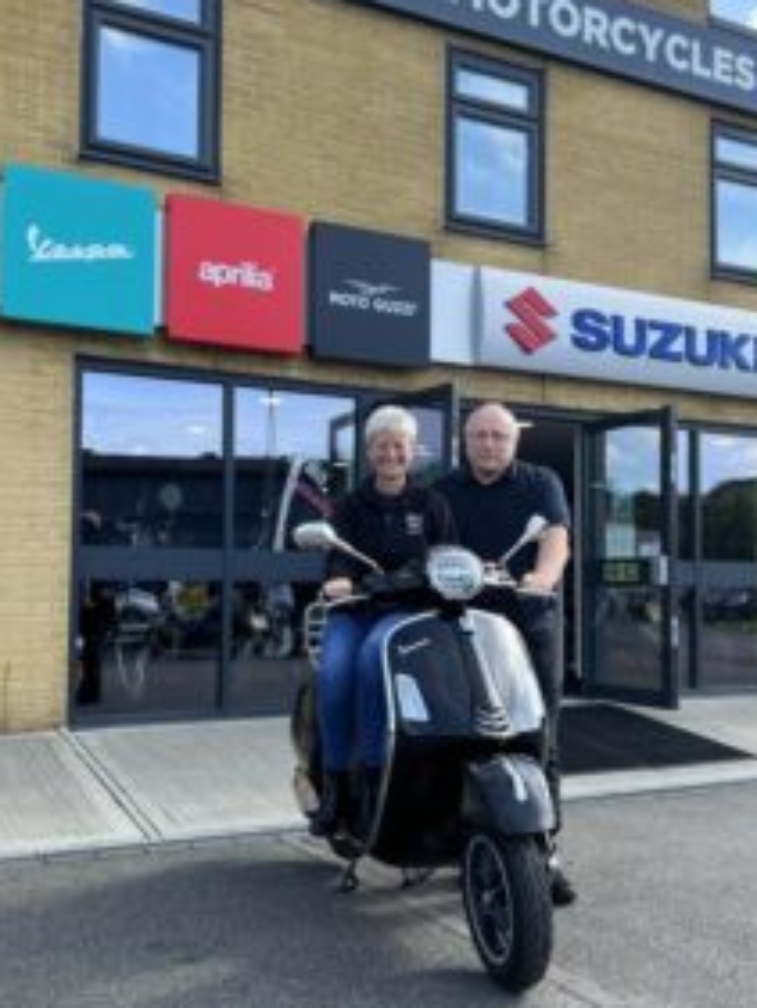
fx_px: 1078
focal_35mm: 37
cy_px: 517
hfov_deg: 38.7
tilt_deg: +4.7
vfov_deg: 50.1
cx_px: 359
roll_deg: +0.4
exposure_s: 1/1000
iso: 50
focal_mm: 5.7
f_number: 1.5
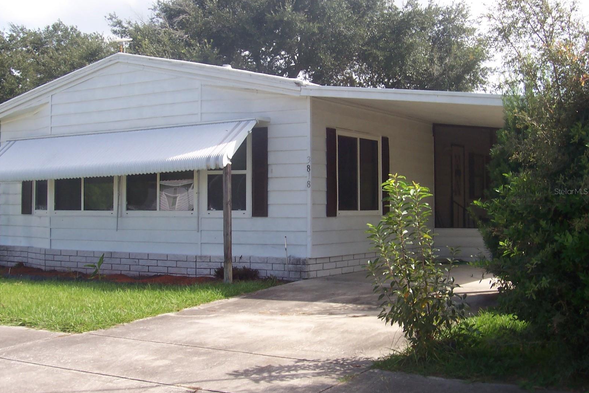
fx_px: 785
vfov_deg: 28.1
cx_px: 294
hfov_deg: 41.1
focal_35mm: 48
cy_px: 191
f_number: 5.6
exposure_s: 1/180
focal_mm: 7
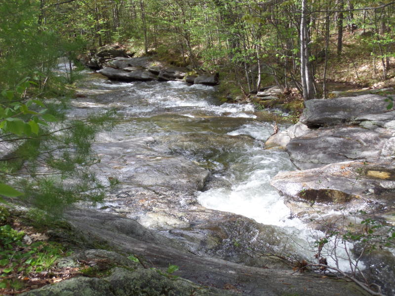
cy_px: 148
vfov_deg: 27.5
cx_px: 198
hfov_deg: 36.2
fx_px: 605
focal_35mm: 53
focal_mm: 8.7
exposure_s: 1/180
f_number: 3.8
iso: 100
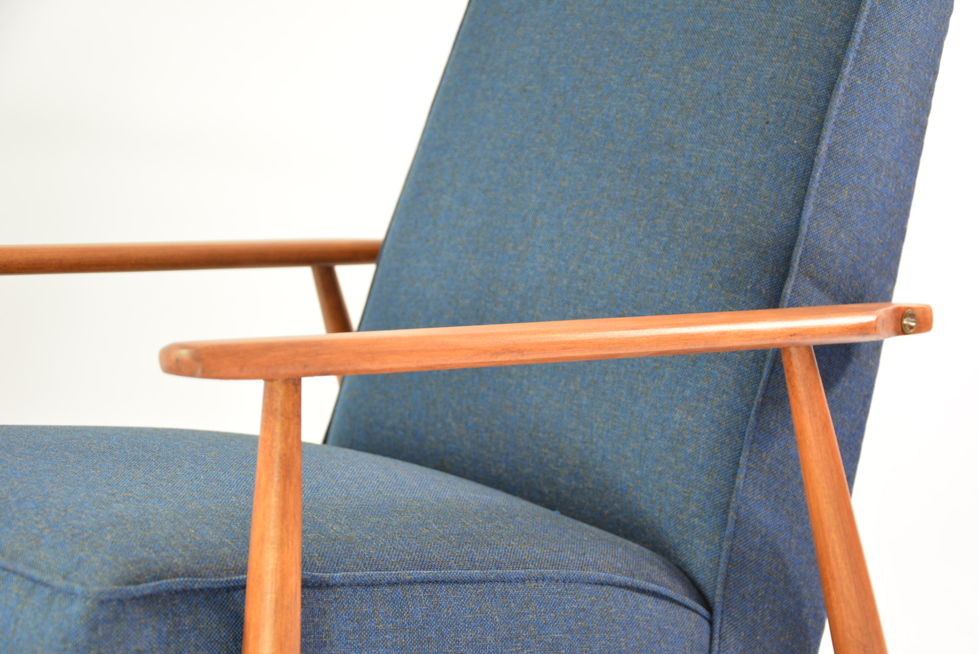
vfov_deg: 17.5
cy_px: 327
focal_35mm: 78
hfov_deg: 26.0
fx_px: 2121
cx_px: 489
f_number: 5
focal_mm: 52
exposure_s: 1/60
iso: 800
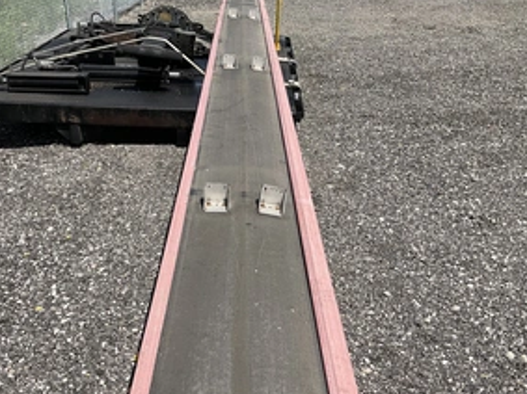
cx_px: 250
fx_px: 624
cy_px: 195
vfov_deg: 35.1
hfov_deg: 45.8
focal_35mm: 41
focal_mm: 3
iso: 25
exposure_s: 1/2227
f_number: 1.8
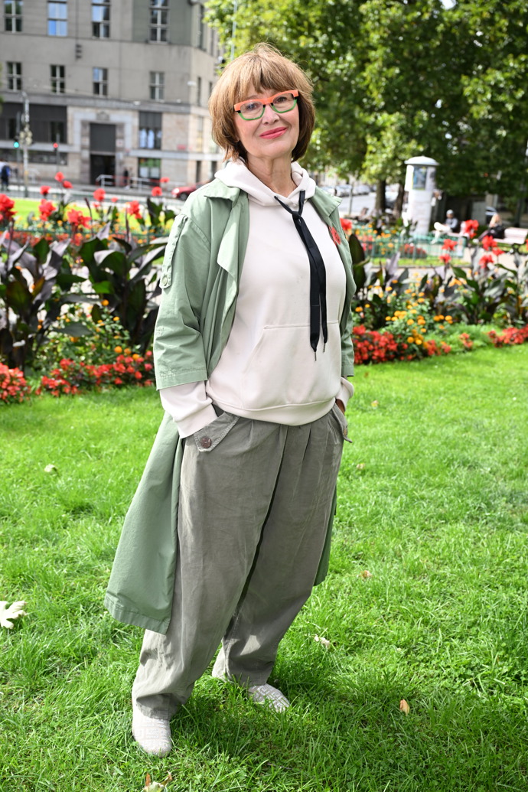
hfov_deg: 35.1
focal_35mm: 38
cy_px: 396
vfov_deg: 50.7
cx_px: 264
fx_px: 836
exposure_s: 1/400
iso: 250
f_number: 4.5
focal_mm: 38
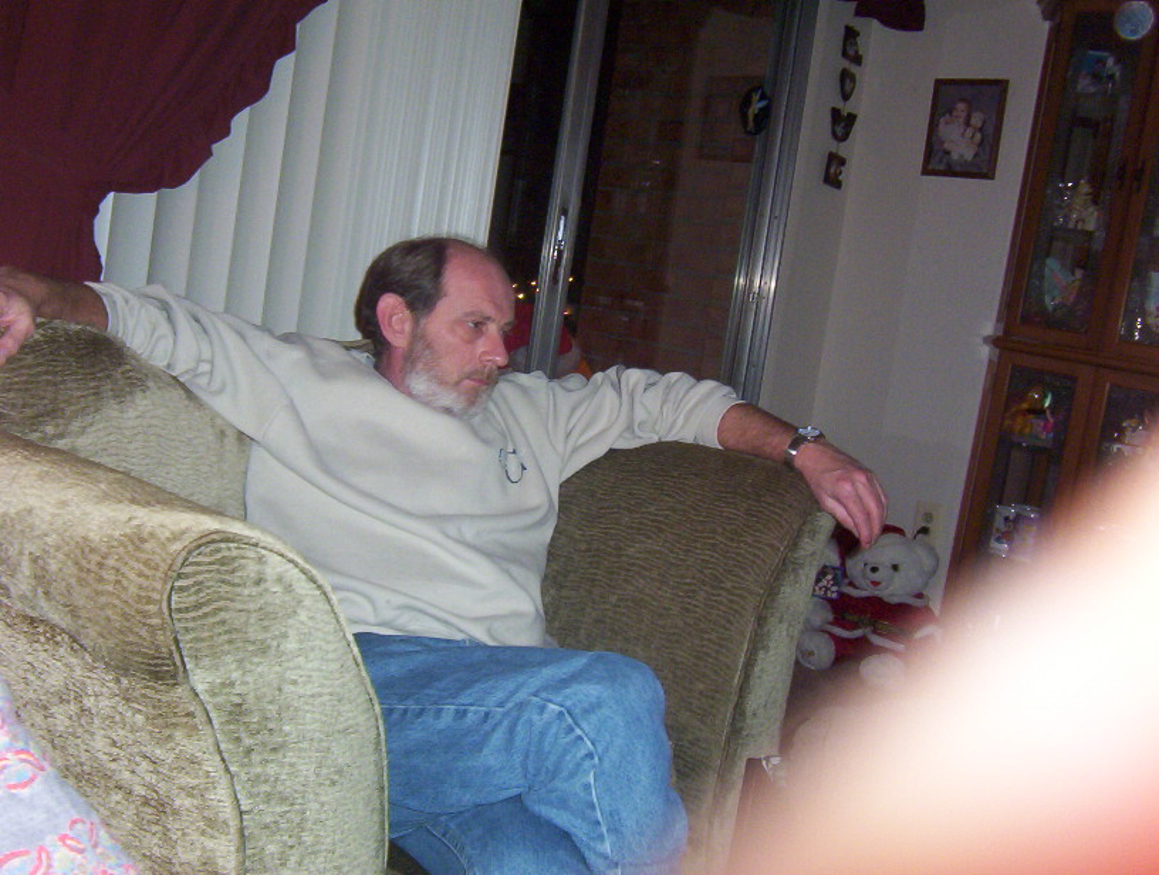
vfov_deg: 39.8
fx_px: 1208
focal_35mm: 36
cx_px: 580
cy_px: 438
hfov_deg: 51.2
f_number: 2.76
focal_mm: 5.54
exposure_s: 1/30
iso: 140
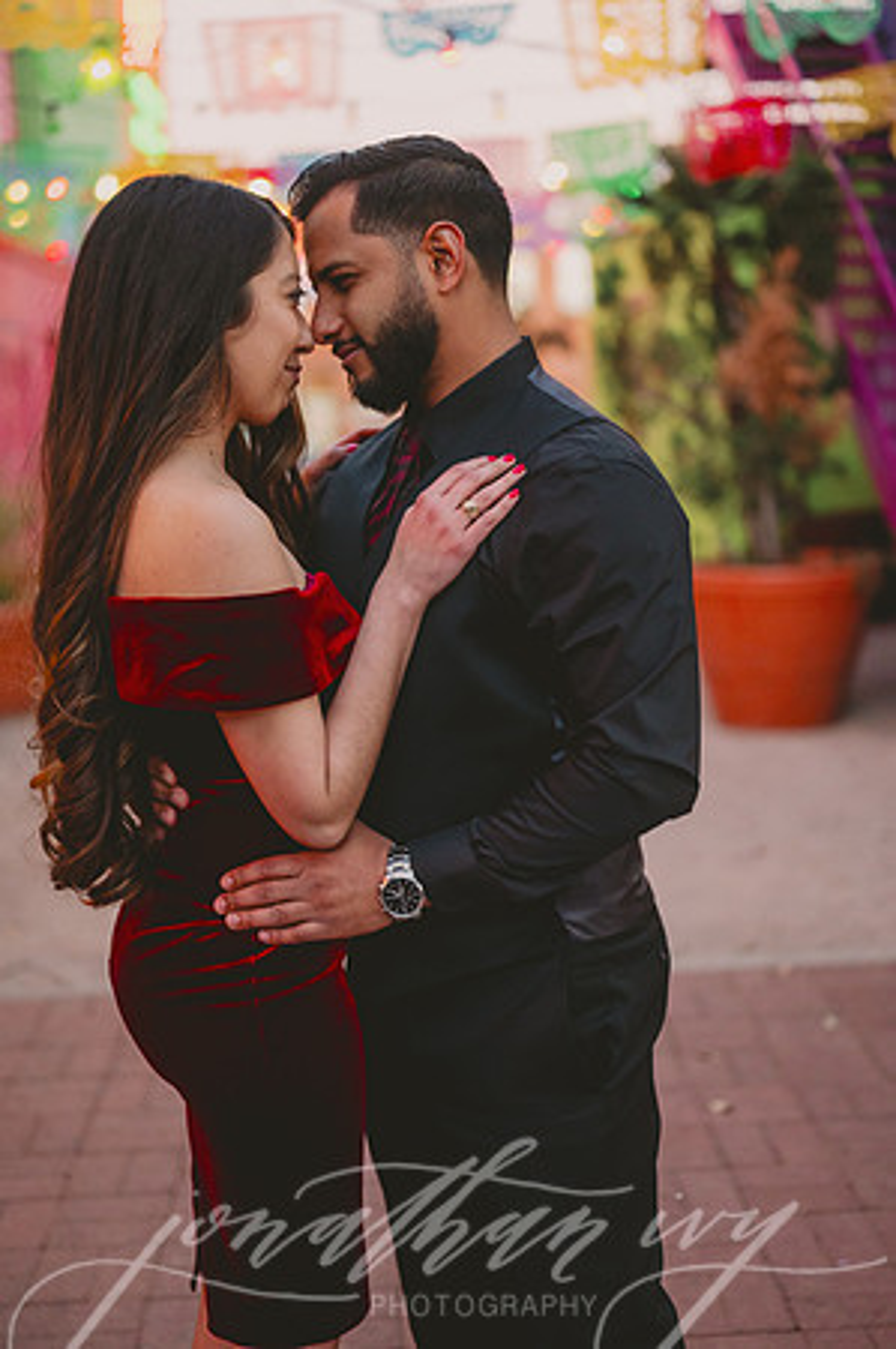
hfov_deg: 26.9
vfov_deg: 39.6
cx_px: 448
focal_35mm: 50
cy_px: 674
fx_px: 1871
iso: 1600
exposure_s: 1/500
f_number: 2
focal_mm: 50
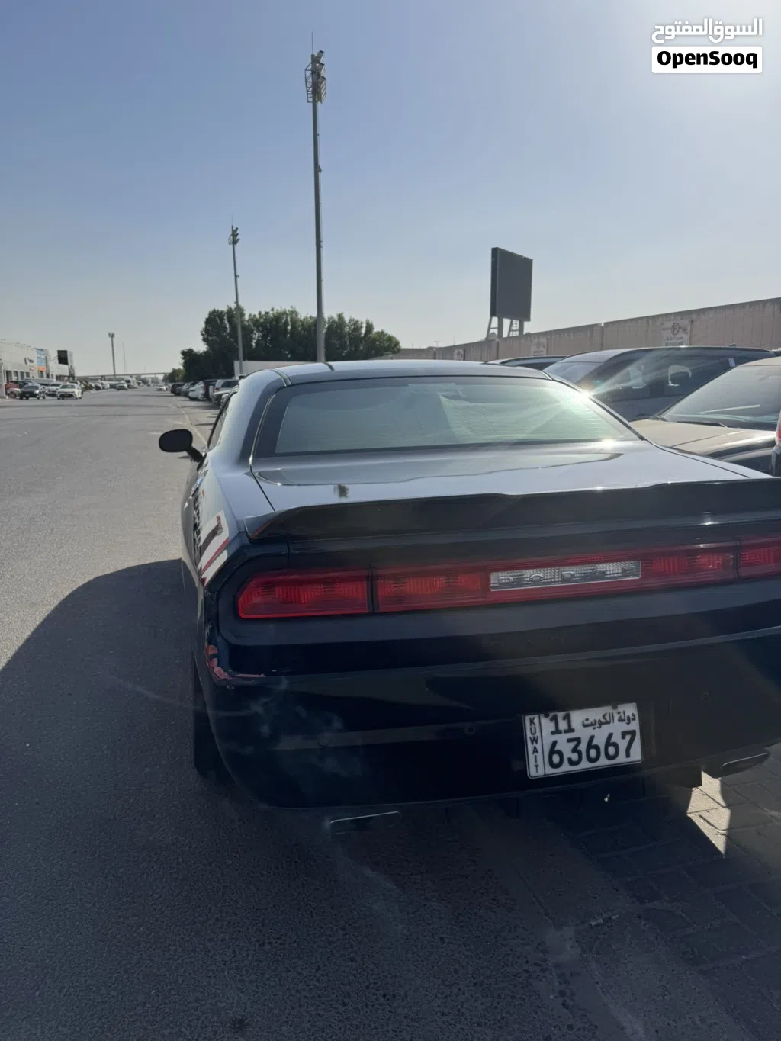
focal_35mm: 24
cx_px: 390
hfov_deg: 56.8
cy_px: 520
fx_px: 722
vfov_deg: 71.6
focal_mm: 6.76
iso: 80
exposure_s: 1/9009
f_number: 1.78
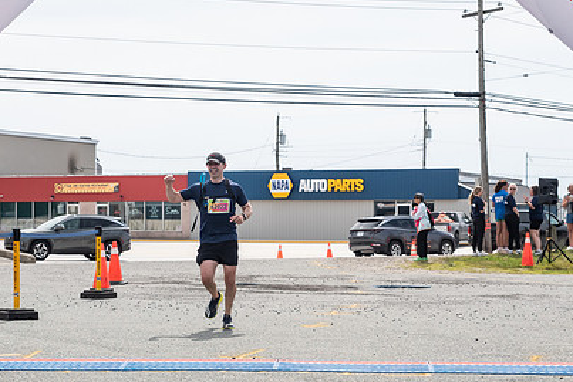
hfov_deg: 21.2
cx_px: 231
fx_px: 1528
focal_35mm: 96
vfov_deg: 14.3
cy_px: 187
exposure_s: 1/4000
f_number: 4
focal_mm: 52
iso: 800
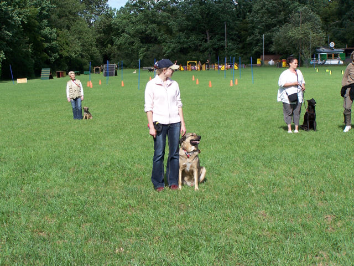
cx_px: 177
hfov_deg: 26.0
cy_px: 133
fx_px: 767
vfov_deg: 19.6
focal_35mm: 75
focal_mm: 12.4
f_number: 3.2
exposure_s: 1/800
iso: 80
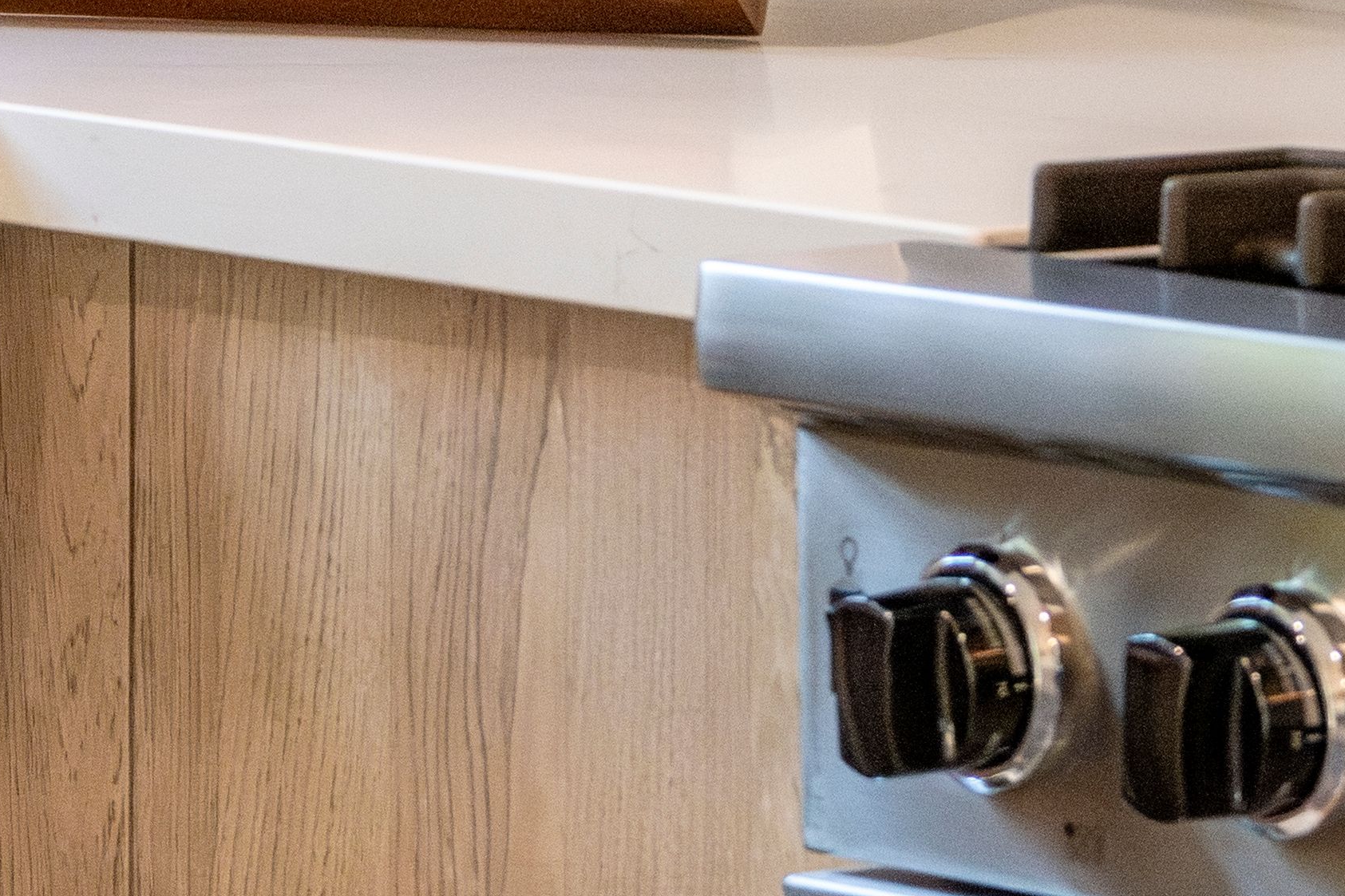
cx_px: 885
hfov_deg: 6.0
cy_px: -342
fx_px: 12813
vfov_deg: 4.0
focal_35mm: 343
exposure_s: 1/250
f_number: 8
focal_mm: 70
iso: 10000
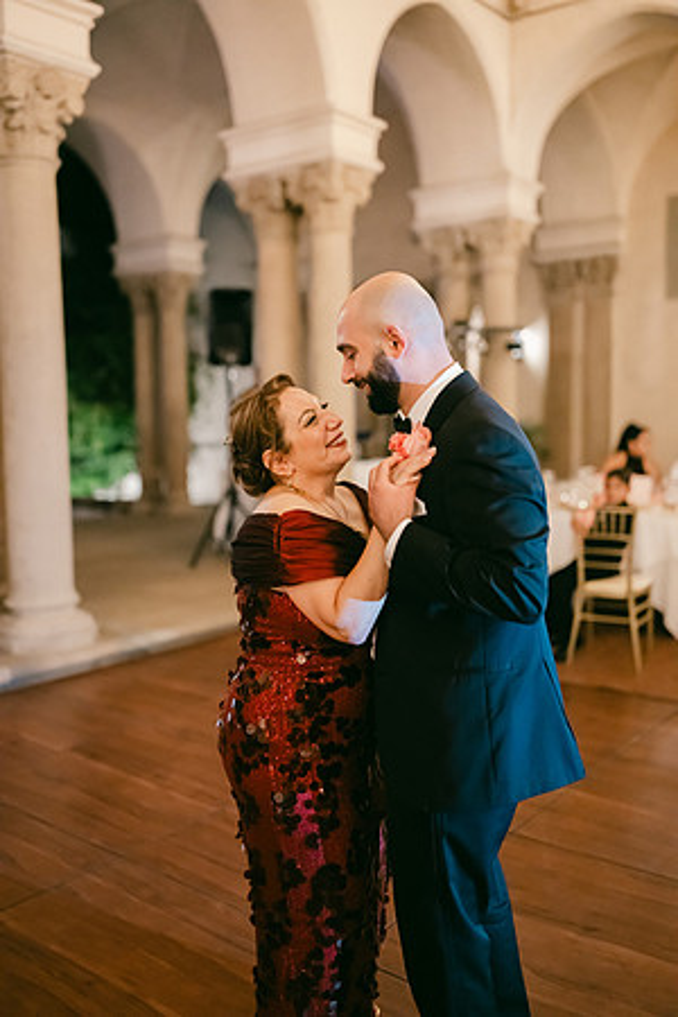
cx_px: 339
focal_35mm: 35
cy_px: 508
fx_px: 989
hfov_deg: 37.9
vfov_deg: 54.4
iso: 6400
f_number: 1.4
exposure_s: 1/125
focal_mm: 35
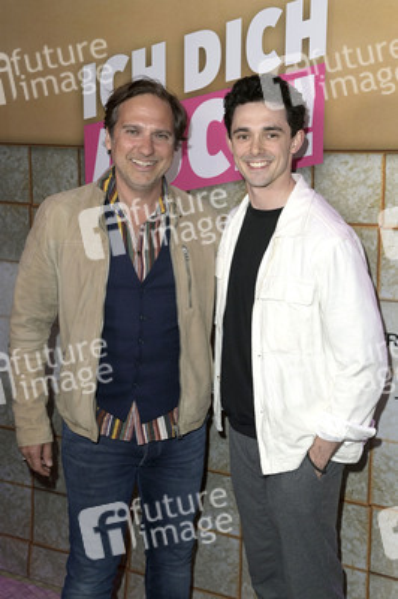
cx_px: 199
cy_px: 300
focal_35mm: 44
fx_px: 731
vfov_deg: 44.5
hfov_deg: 30.5
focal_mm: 44
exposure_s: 1/200
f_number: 5
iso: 500
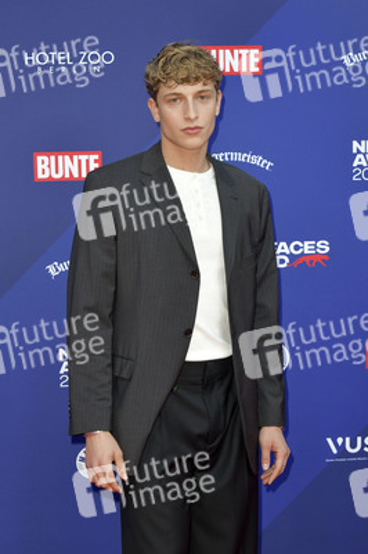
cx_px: 184
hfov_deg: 24.6
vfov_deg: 36.3
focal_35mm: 55
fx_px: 845
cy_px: 277
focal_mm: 55
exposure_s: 1/200
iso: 640
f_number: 6.3
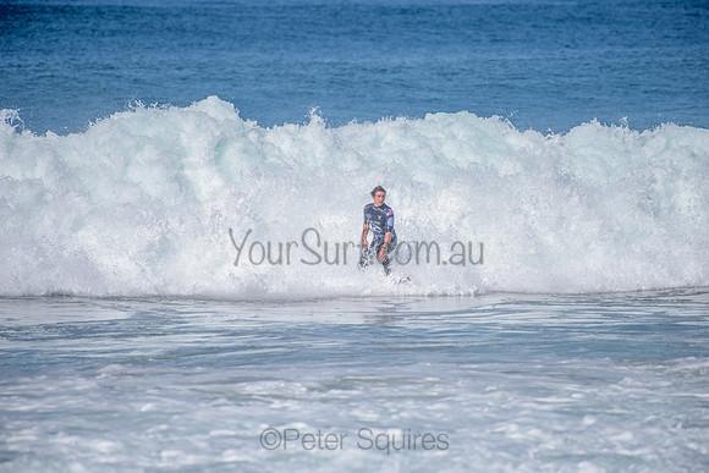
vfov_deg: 2.8
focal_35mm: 500
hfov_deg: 4.1
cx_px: 354
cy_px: 236
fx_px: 9849
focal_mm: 500
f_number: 5.6
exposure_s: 1/2000
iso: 160
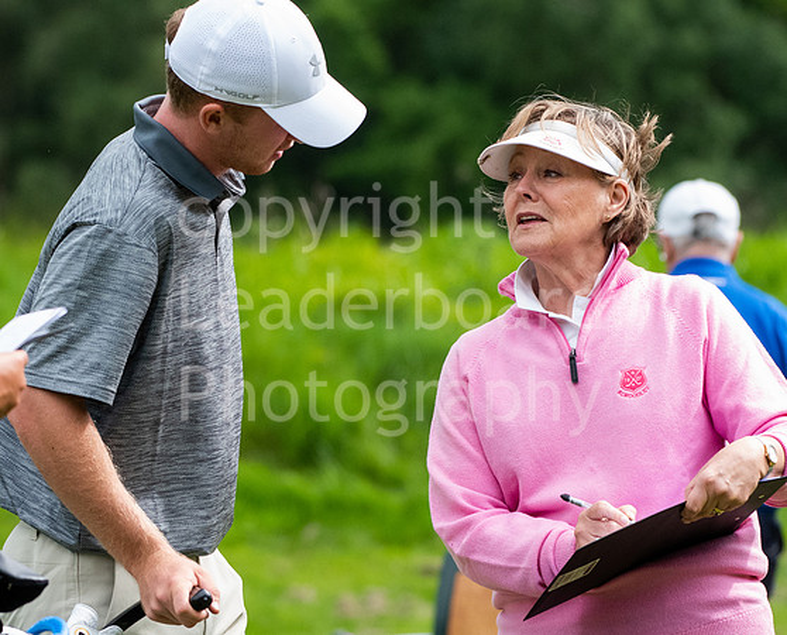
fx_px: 10511
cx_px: 305
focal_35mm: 450
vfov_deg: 3.5
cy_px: 303
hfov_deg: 4.3
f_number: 5.6
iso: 2000
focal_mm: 220
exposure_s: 1/2500
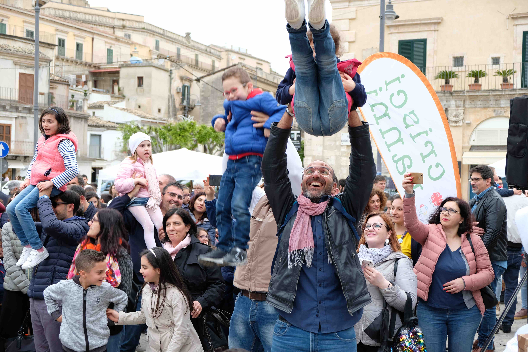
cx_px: 264
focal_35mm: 47
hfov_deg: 41.9
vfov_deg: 28.6
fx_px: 689
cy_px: 176
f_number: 3.6
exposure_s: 1/125
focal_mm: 31.5
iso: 200
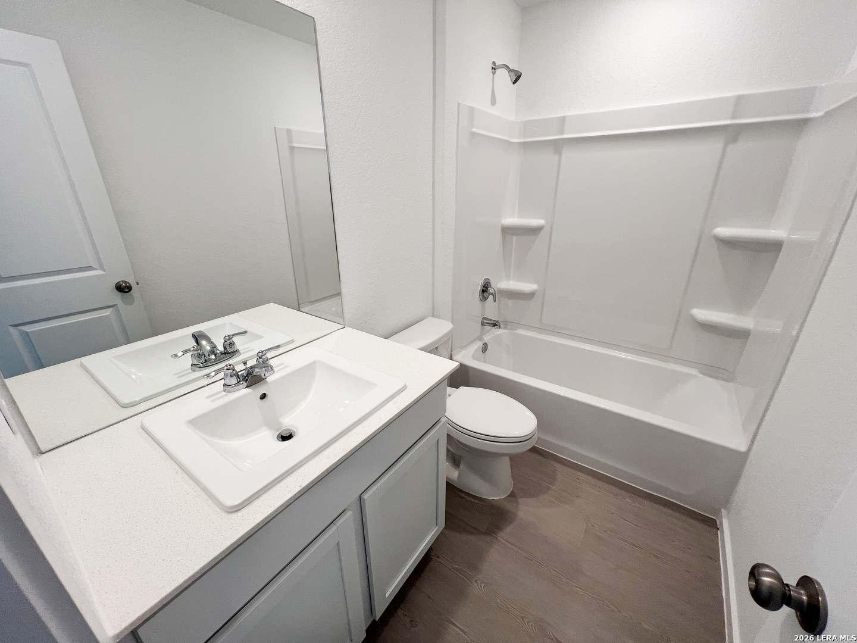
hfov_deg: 106.2
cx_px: 428
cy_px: 322
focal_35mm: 13
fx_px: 322
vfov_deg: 89.9
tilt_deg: -22.2
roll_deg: +0.2
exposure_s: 1/120
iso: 80
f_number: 1.8
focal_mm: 1.57
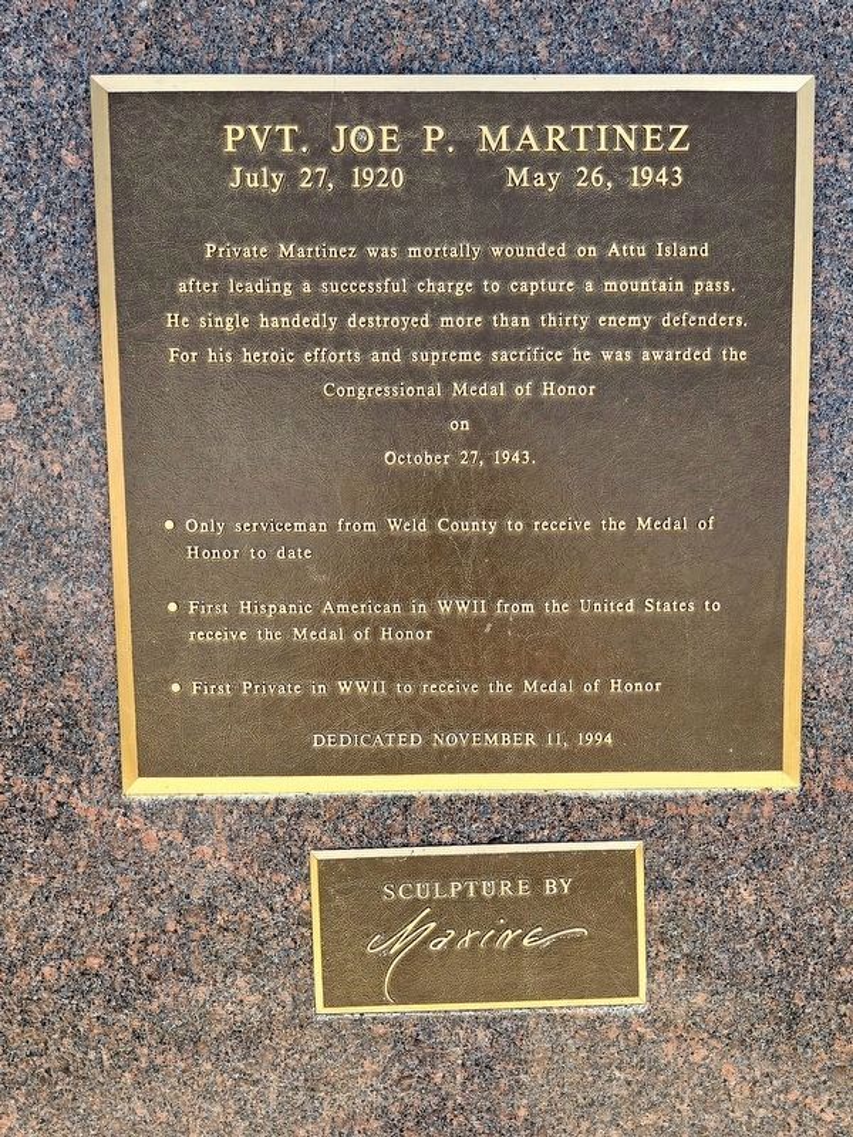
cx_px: 426
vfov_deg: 73.9
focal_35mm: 23
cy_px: 568
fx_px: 756
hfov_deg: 58.9
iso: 25
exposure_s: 1/303
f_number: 1.8
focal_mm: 5.4
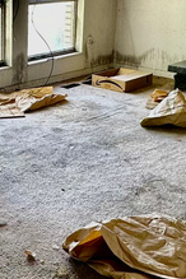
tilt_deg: -14.8
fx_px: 527
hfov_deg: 19.4
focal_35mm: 68
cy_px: 93
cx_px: -1
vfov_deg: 29.5
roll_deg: -0.3
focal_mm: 2.22
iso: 100
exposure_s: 1/99
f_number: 2.2
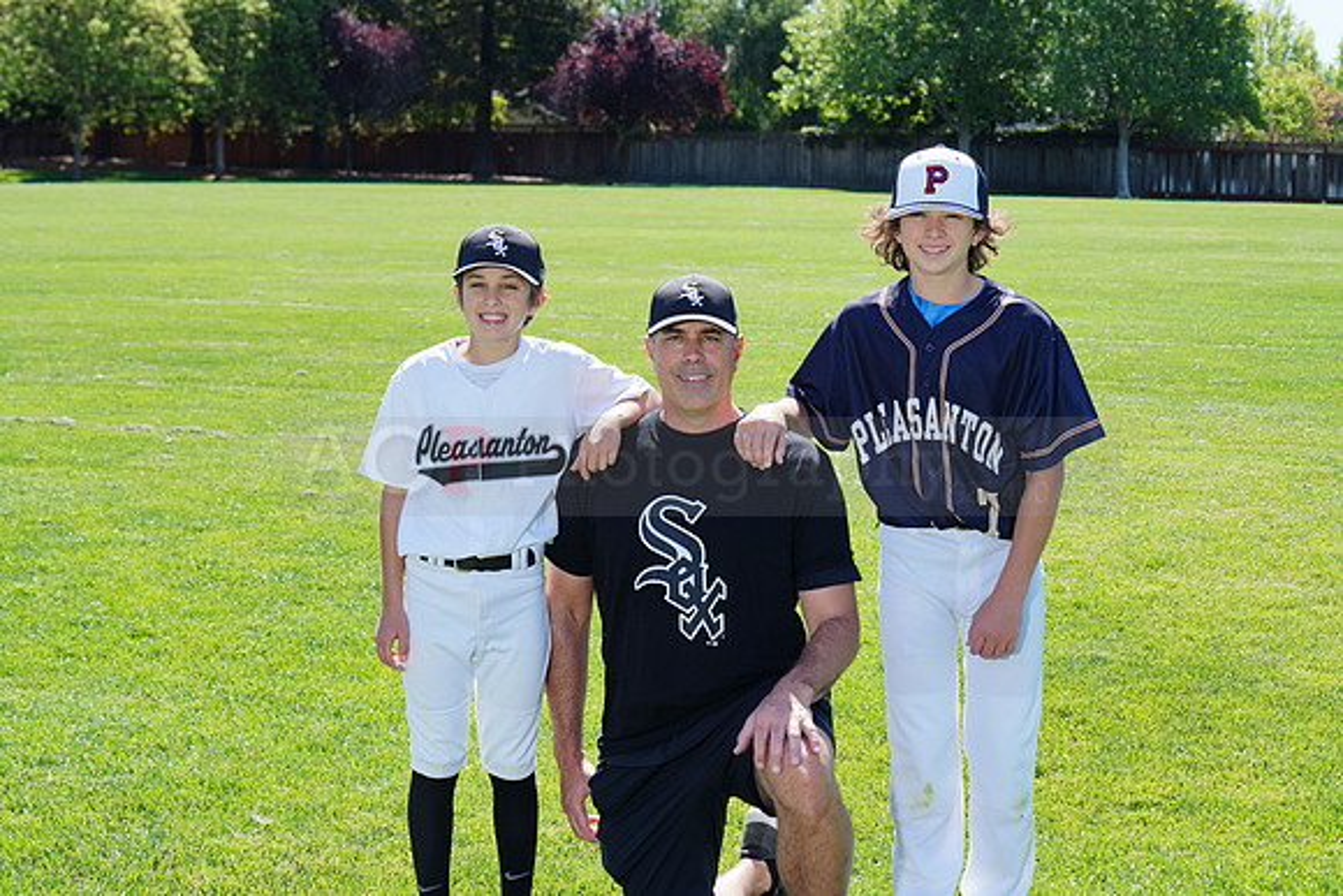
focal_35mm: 74
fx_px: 2761
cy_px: 448
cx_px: 672
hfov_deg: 27.3
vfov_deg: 18.4
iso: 200
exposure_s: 1/250
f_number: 9
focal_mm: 74
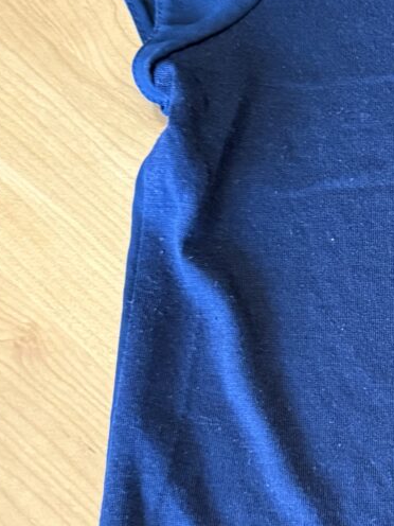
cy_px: 424
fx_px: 1502
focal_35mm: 99
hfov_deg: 13.5
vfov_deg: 19.6
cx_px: 696
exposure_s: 1/60
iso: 800
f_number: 1.78
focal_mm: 6.76
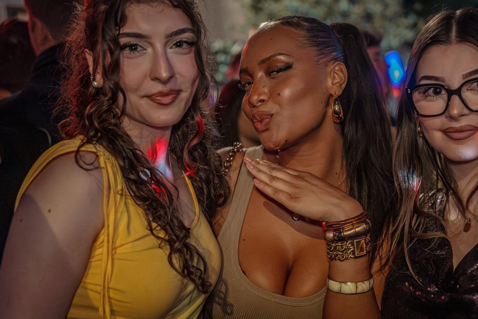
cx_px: 291
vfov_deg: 28.6
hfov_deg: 41.7
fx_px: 624
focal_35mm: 47
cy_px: 168
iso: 8000
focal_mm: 35
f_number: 2
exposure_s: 1/160
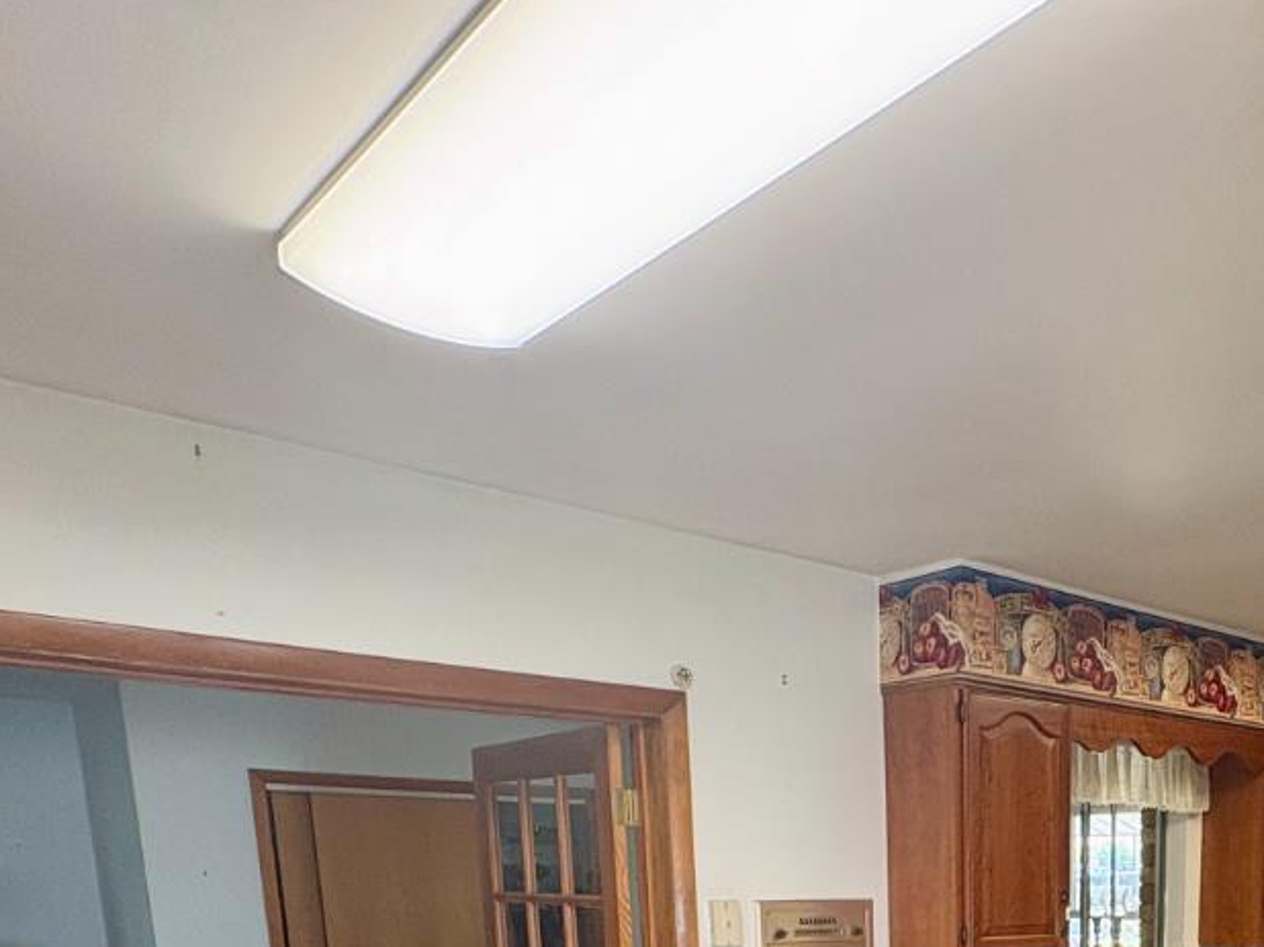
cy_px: 1136
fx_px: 1241
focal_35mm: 34
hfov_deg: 49.7
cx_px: 1070
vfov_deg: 33.8
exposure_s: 1/60
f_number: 2.2
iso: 160
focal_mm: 2.22
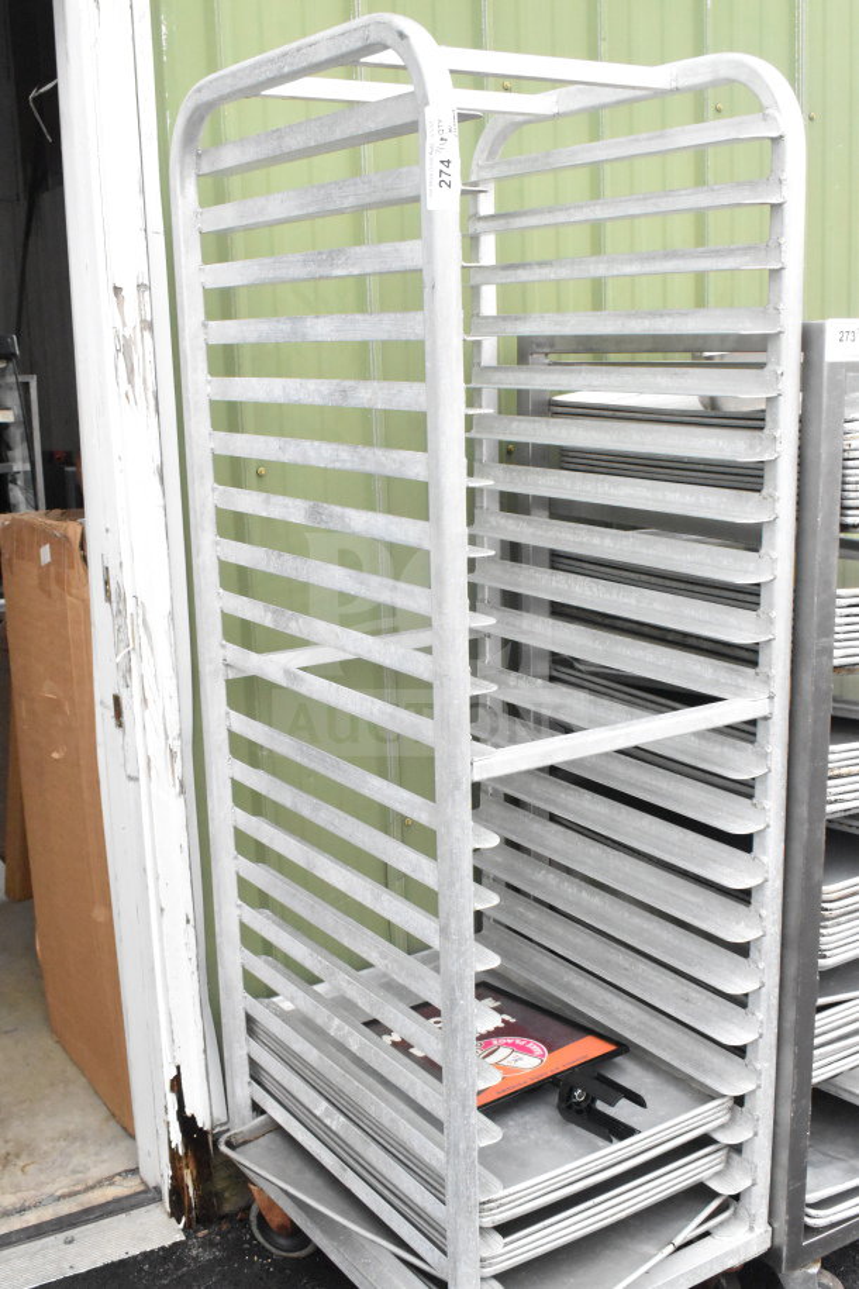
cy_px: 644
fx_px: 1396
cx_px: 430
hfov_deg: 34.2
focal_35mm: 39
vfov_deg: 49.6
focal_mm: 26
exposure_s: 1/800
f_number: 14
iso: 6400
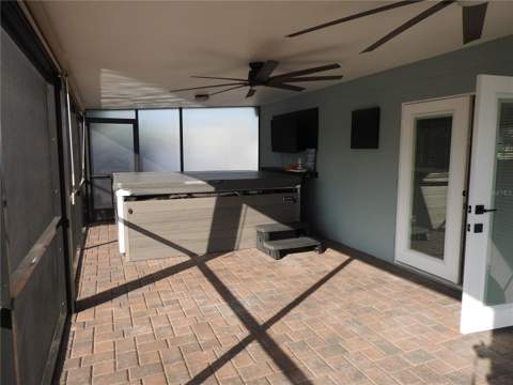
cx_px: 256
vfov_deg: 56.8
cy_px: 192
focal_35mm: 24
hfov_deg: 71.6
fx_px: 356
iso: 100
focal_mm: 4.3
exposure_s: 1/400
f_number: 3.3
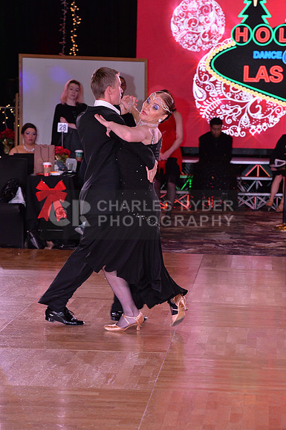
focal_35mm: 130
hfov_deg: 10.5
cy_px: 215
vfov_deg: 15.8
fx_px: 1554
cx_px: 143
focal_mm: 130
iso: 2000
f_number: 7.1
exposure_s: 1/250
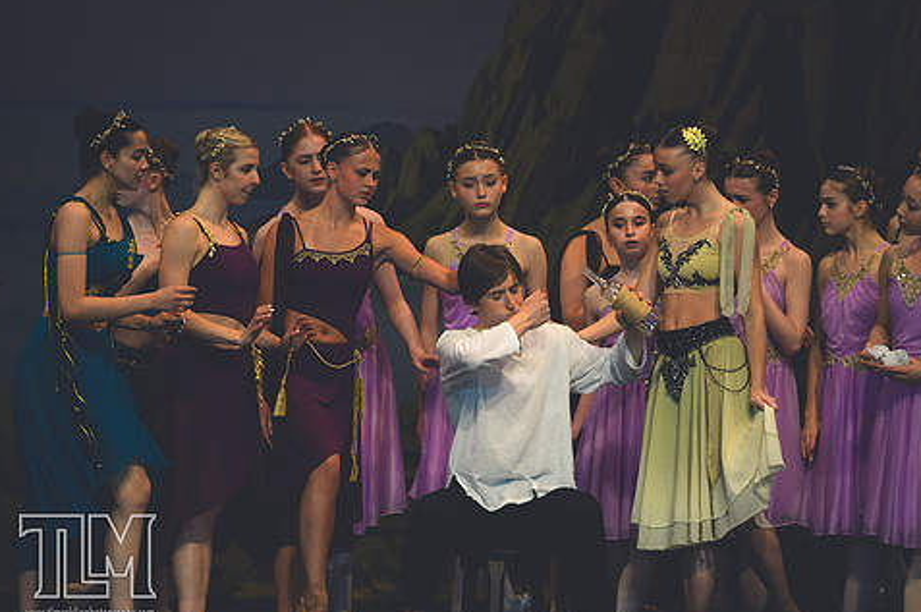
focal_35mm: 365
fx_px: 9328
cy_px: 334
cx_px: 508
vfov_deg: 3.8
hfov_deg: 5.7
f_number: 2.8
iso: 400
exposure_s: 1/500
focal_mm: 200
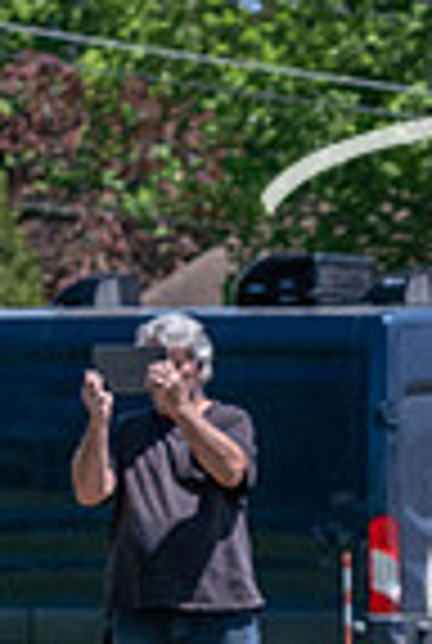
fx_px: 5911
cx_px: 1075
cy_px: 793
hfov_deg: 4.1
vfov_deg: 6.2
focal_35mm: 330
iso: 640
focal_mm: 70
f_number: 6.3
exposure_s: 1/2500
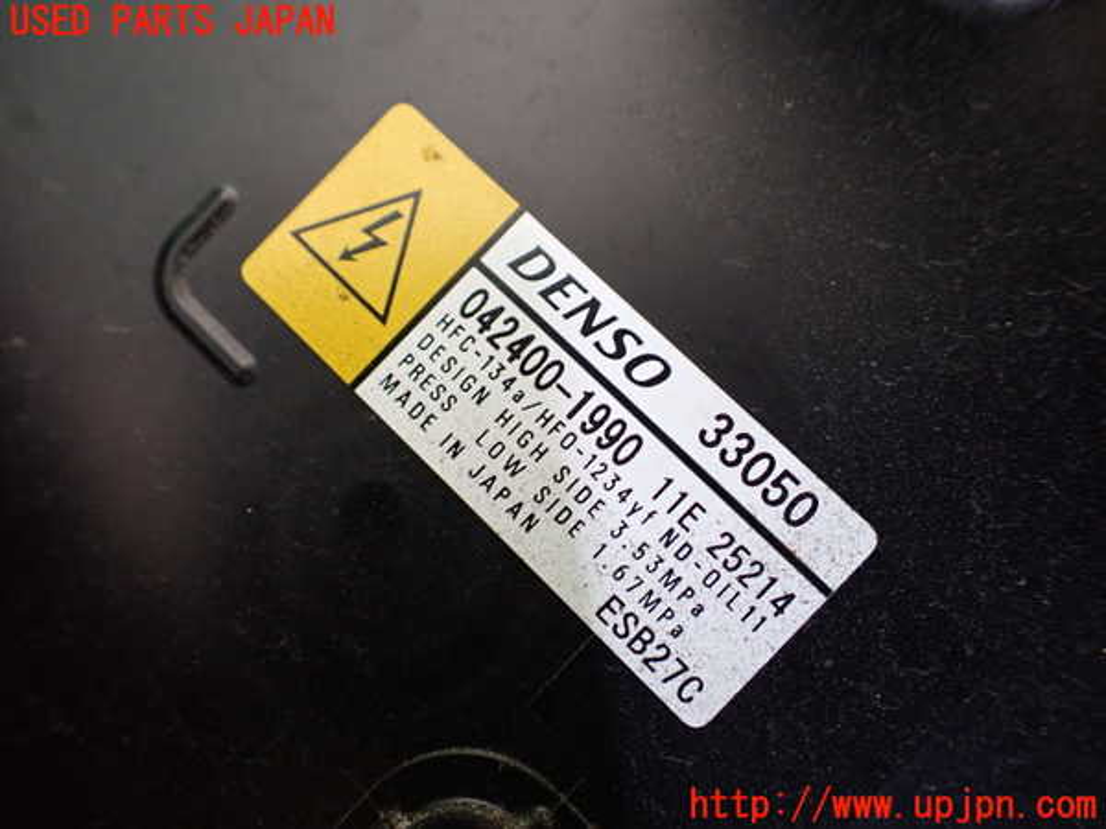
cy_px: 414
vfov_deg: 46.8
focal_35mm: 30
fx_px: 959
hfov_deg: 60.0
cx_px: 553
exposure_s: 1/60
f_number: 2.3
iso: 800
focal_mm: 5.4
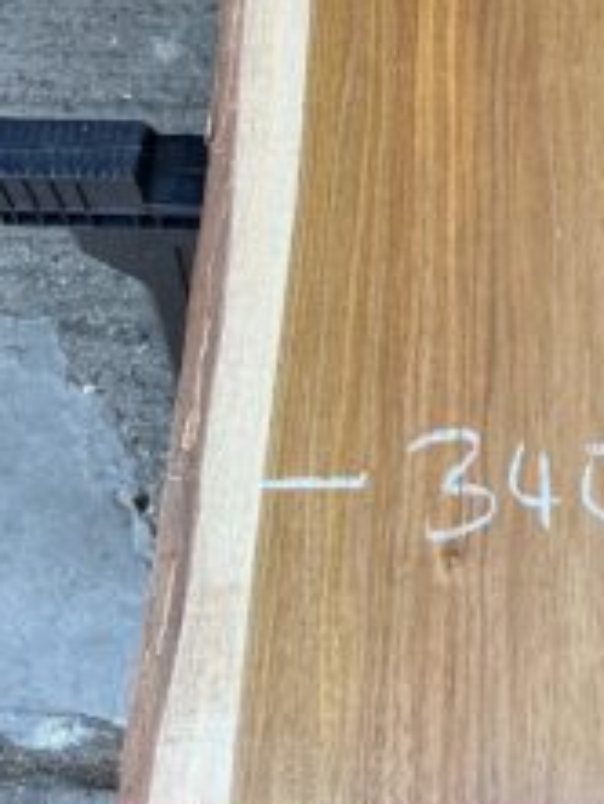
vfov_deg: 26.1
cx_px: 579
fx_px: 1627
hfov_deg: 20.5
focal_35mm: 70
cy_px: -35
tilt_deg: -62.7
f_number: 1.8
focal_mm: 3
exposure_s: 1/100
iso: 20
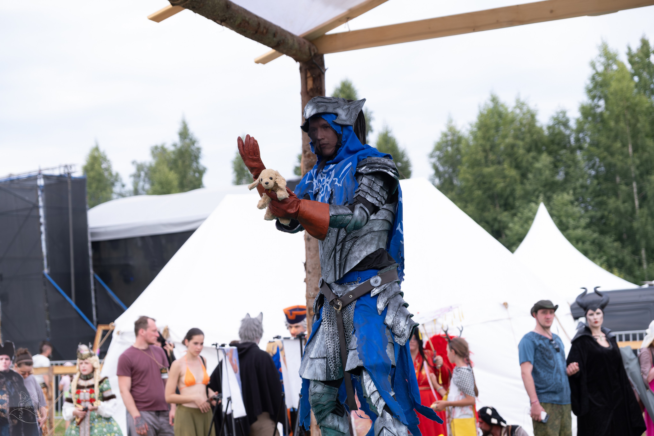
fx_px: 1508
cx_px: 327
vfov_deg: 16.5
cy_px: 218
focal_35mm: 83
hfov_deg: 24.5
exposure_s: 1/1000
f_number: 3.6
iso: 250
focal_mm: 55
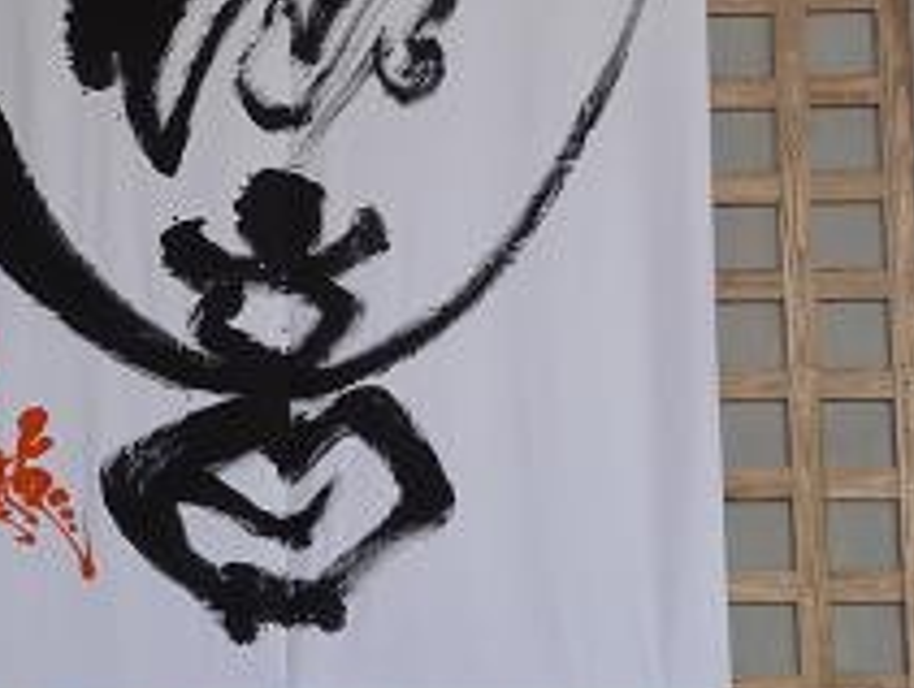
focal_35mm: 95
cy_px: 268
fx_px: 2513
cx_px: 277
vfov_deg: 15.6
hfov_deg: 20.5
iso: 100
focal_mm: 9.8
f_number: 4.4
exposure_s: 1/160
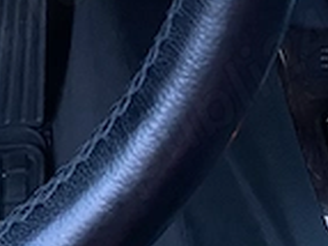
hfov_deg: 18.0
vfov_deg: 12.0
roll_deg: +2.7
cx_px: 103
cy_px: -253
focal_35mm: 109
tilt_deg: -38.7
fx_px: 1032
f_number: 1.8
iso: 320
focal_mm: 4.25
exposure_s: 1/40
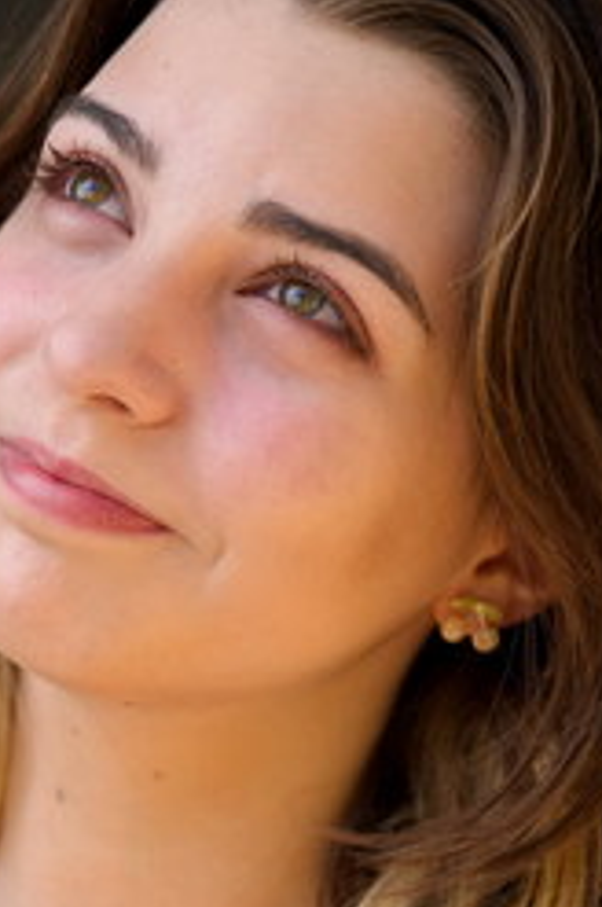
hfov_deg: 5.3
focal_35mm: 258
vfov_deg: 8.0
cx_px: 95
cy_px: 745
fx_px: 6489
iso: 100
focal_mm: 106
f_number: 2.8
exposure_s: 1/800
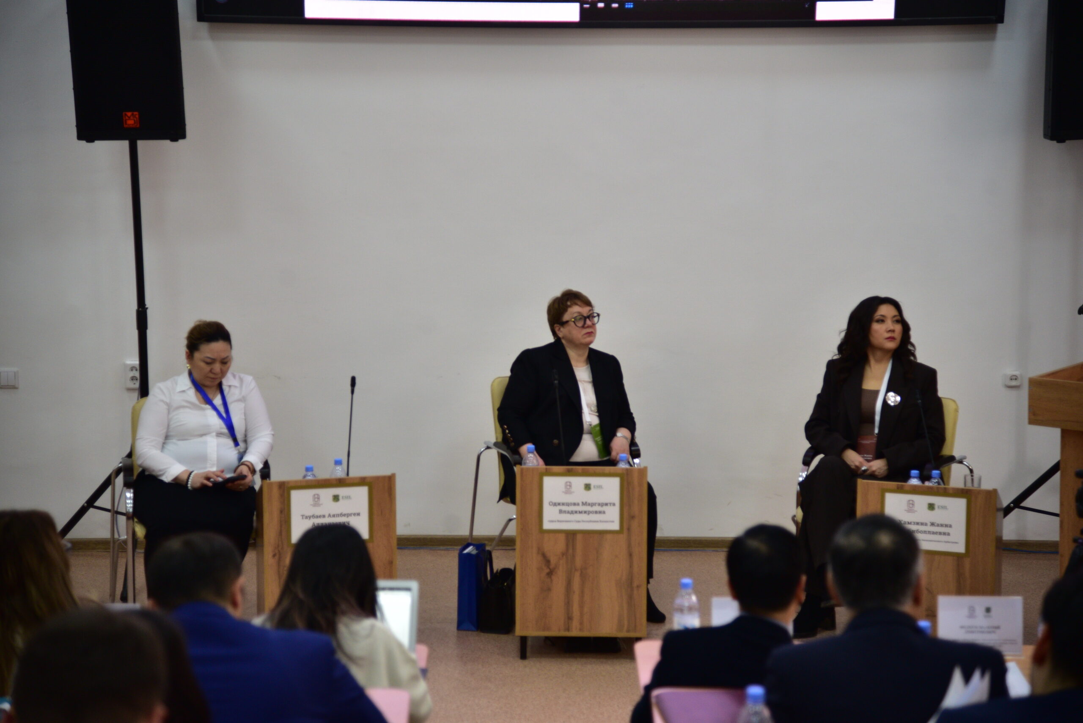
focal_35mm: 86
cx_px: 542
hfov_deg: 23.6
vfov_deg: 15.9
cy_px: 362
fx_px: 2588
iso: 1000
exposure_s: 1/100
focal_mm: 86
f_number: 4
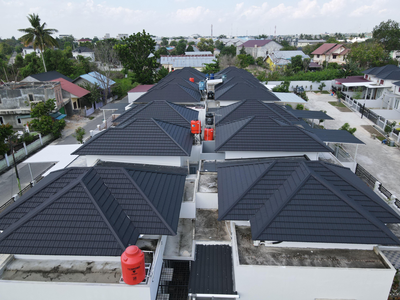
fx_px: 277
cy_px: 150
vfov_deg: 56.8
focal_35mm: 24
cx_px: 200
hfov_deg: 71.6
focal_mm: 4.5
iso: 100
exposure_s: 1/320
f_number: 2.8
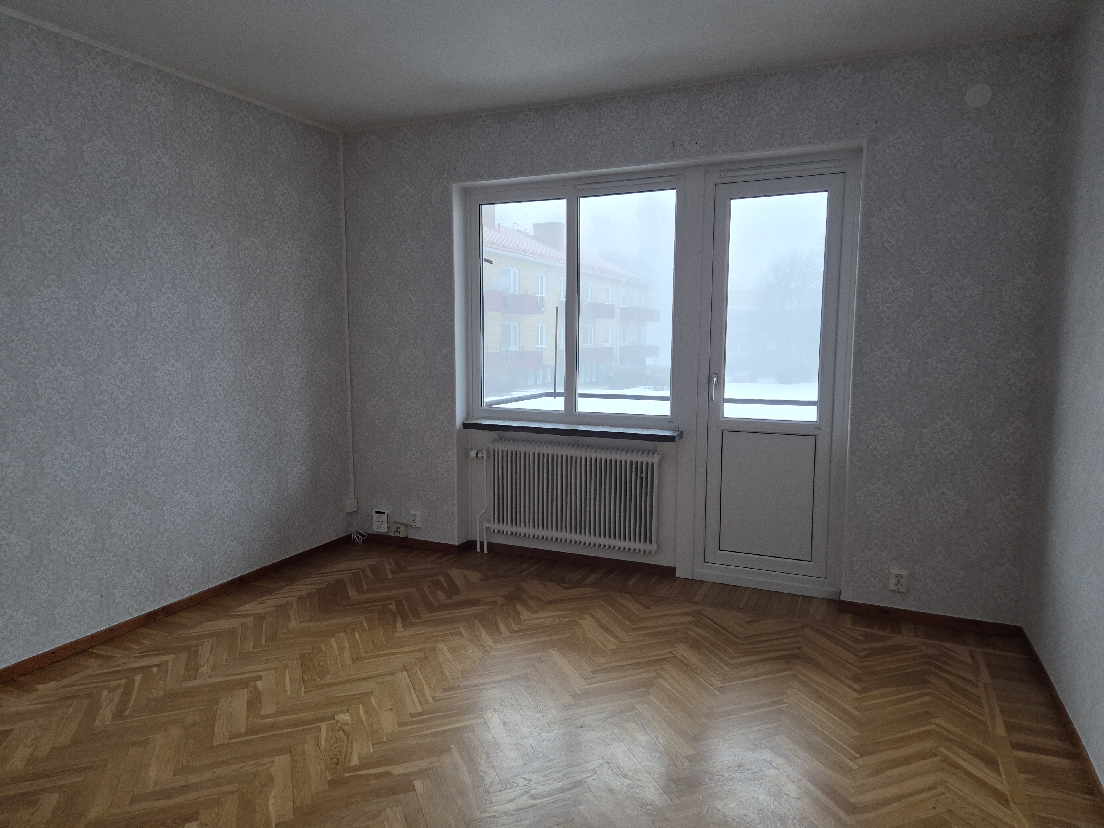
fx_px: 734
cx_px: 552
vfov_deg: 58.9
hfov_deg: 73.9
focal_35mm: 23
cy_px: 414
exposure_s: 1/100
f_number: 1.8
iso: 160
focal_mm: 5.4
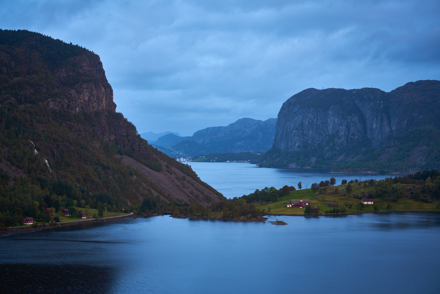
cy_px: 147
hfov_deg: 23.9
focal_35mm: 85
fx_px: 1039
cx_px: 220
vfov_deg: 16.1
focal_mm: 85
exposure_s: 1/15
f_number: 8
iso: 200
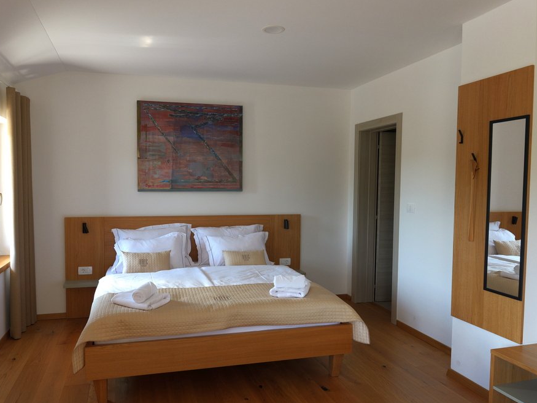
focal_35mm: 27
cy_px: 207
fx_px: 419
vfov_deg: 51.3
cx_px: 247
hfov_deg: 65.2
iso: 800
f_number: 8
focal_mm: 24
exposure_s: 1/60
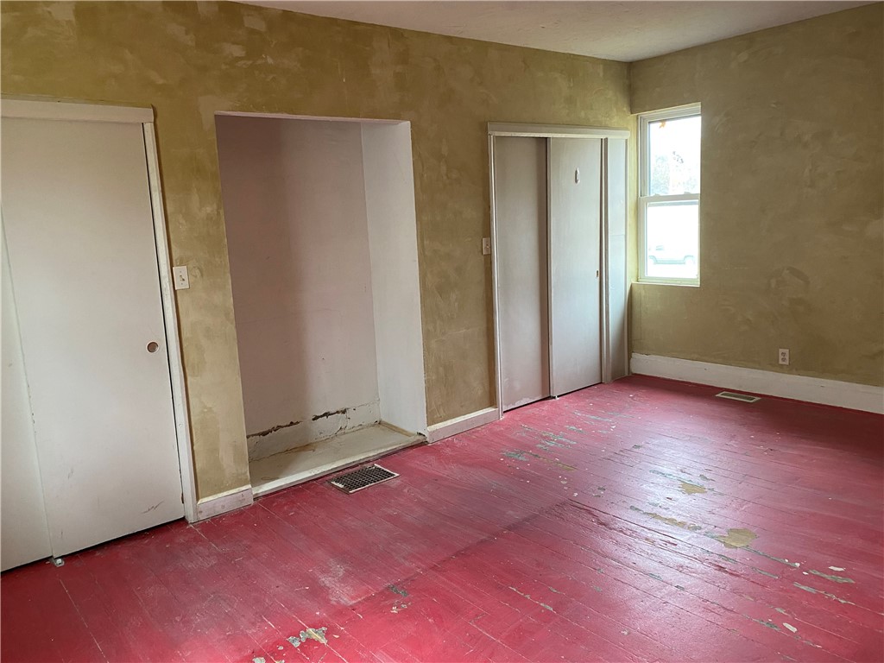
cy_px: 332
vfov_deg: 53.1
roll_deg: +3.0
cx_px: 442
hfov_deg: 67.3
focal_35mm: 26
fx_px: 664
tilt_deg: -9.8
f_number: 1.8
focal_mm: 4.25
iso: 250
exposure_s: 1/60
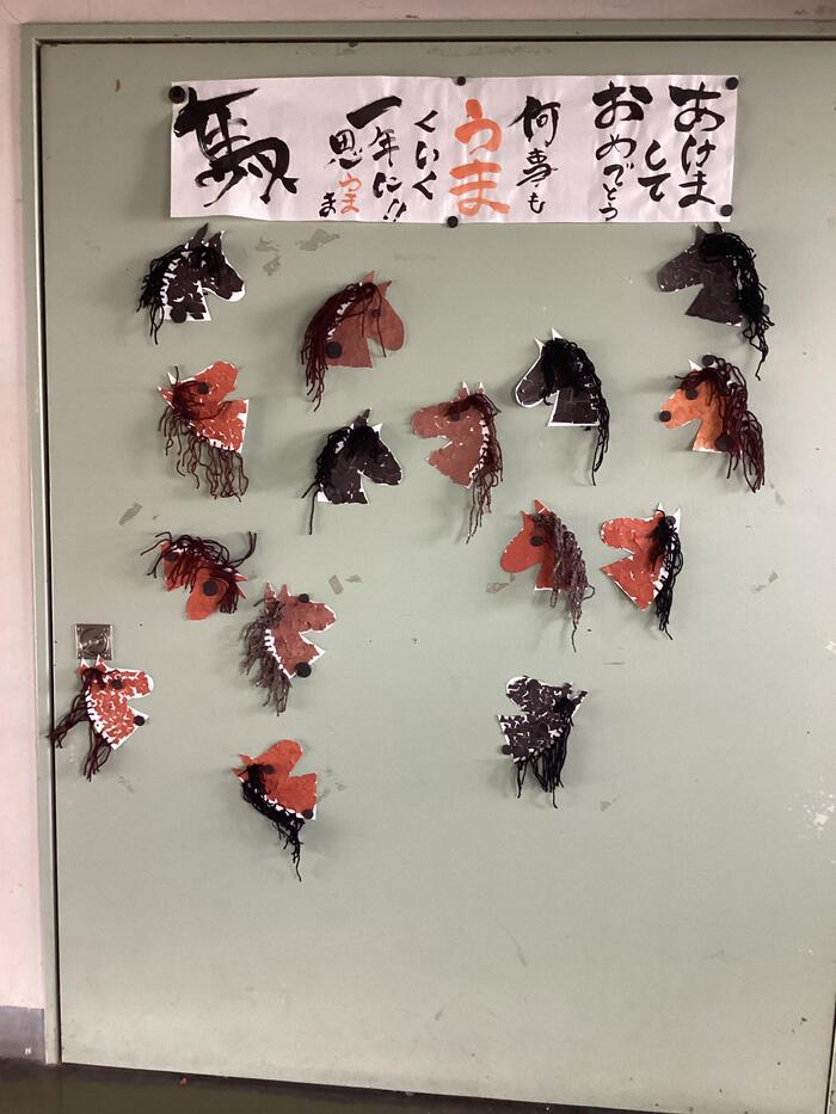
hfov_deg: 45.5
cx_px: 418
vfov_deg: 58.3
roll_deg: -1.9
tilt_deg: -9.5
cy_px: 557
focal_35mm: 31
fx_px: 998
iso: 250
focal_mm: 3.3
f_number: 2.4
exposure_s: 1/60
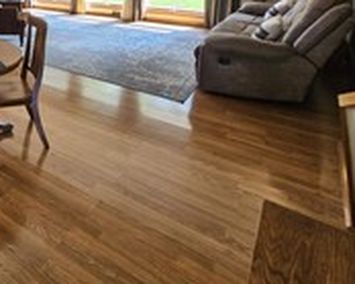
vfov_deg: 45.3
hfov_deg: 47.0
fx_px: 294
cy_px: 14
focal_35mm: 28
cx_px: -29
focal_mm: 2.2
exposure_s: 1/77.4
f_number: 2.2
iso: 200
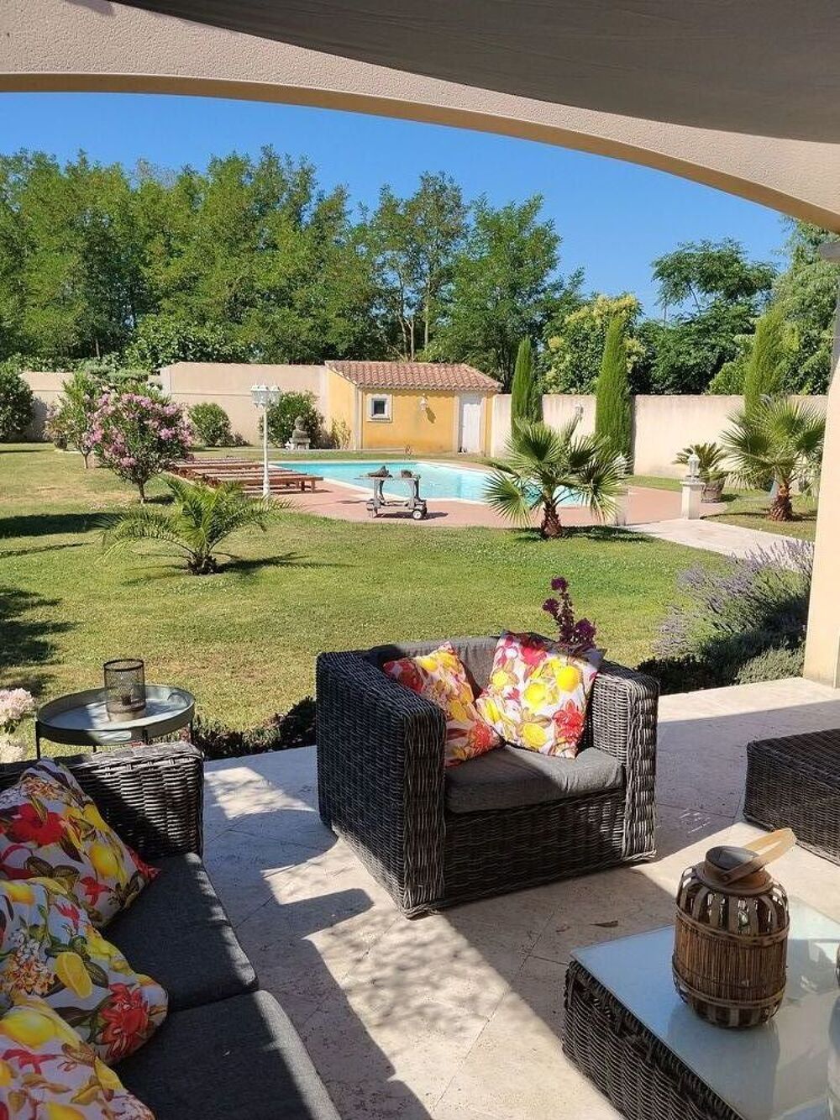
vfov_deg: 61.7
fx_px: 938
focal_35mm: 29
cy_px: 560
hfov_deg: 48.2
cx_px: 420
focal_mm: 4.22
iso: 50
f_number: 1.8
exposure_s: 1/1576
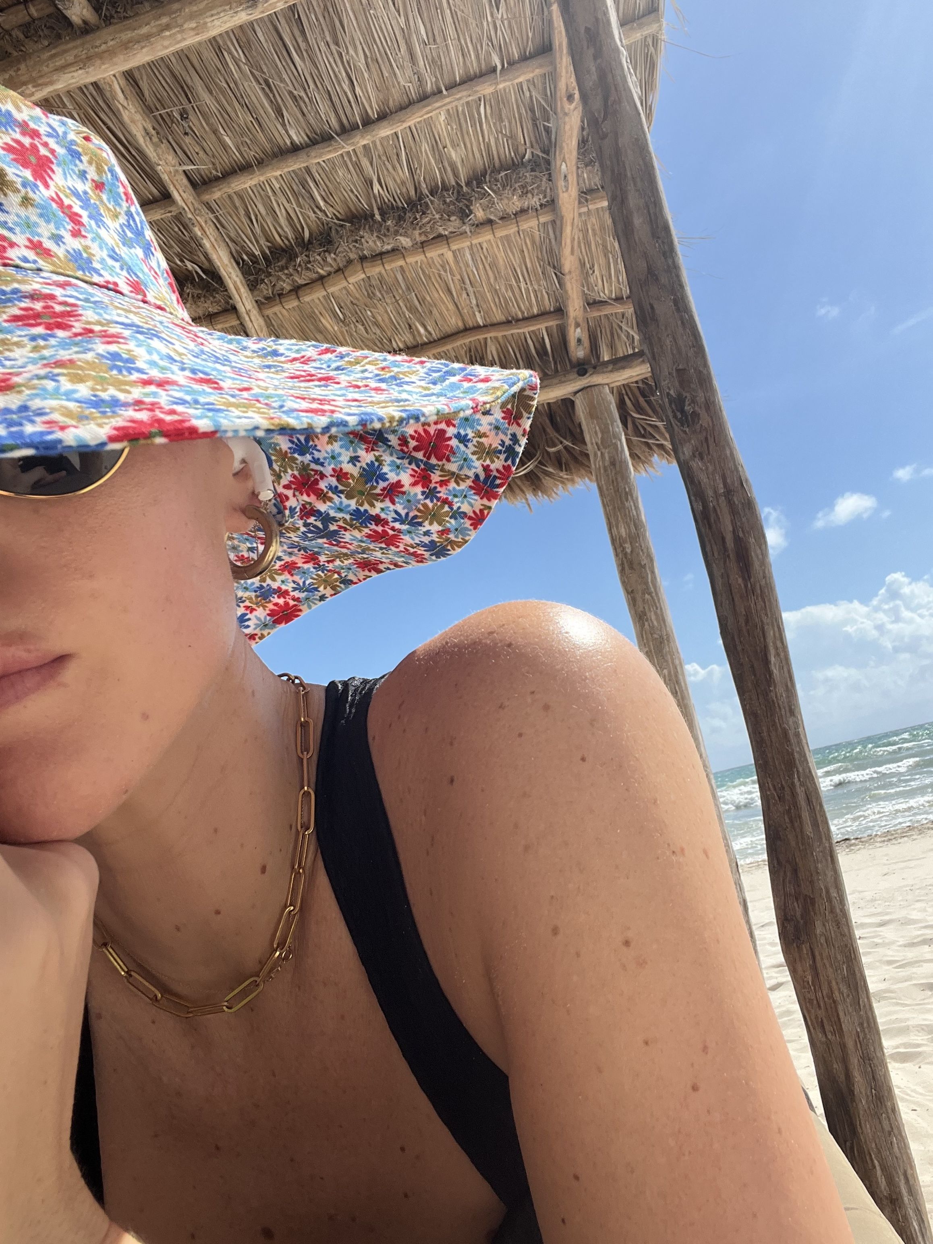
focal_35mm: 30
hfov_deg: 46.8
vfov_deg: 60.0
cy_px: 622
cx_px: 466
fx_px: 1078
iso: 32
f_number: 2.2
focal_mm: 2.71
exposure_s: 1/1101
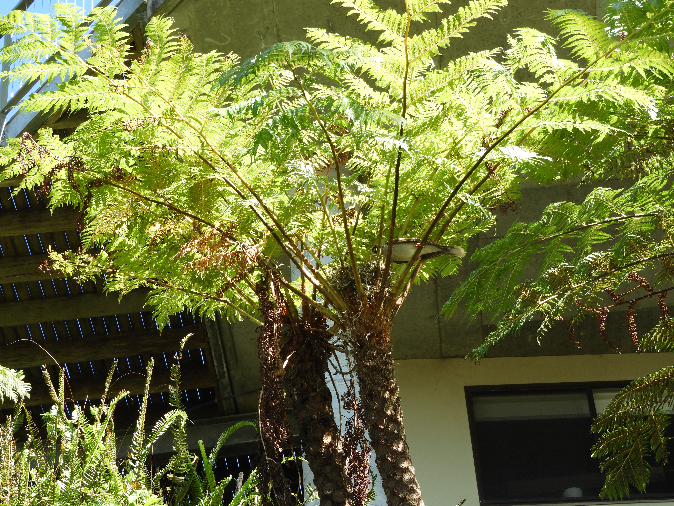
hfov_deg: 20.7
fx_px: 1850
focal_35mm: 95
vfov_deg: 15.6
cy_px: 253
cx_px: 337
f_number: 4.8
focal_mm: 17
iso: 100
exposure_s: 1/100
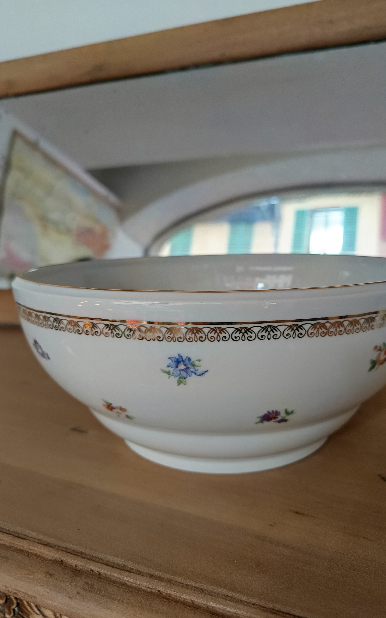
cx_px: 220
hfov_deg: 47.5
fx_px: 438
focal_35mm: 26
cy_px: 303
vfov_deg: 70.4
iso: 206
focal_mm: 5.31
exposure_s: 1/50
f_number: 1.7
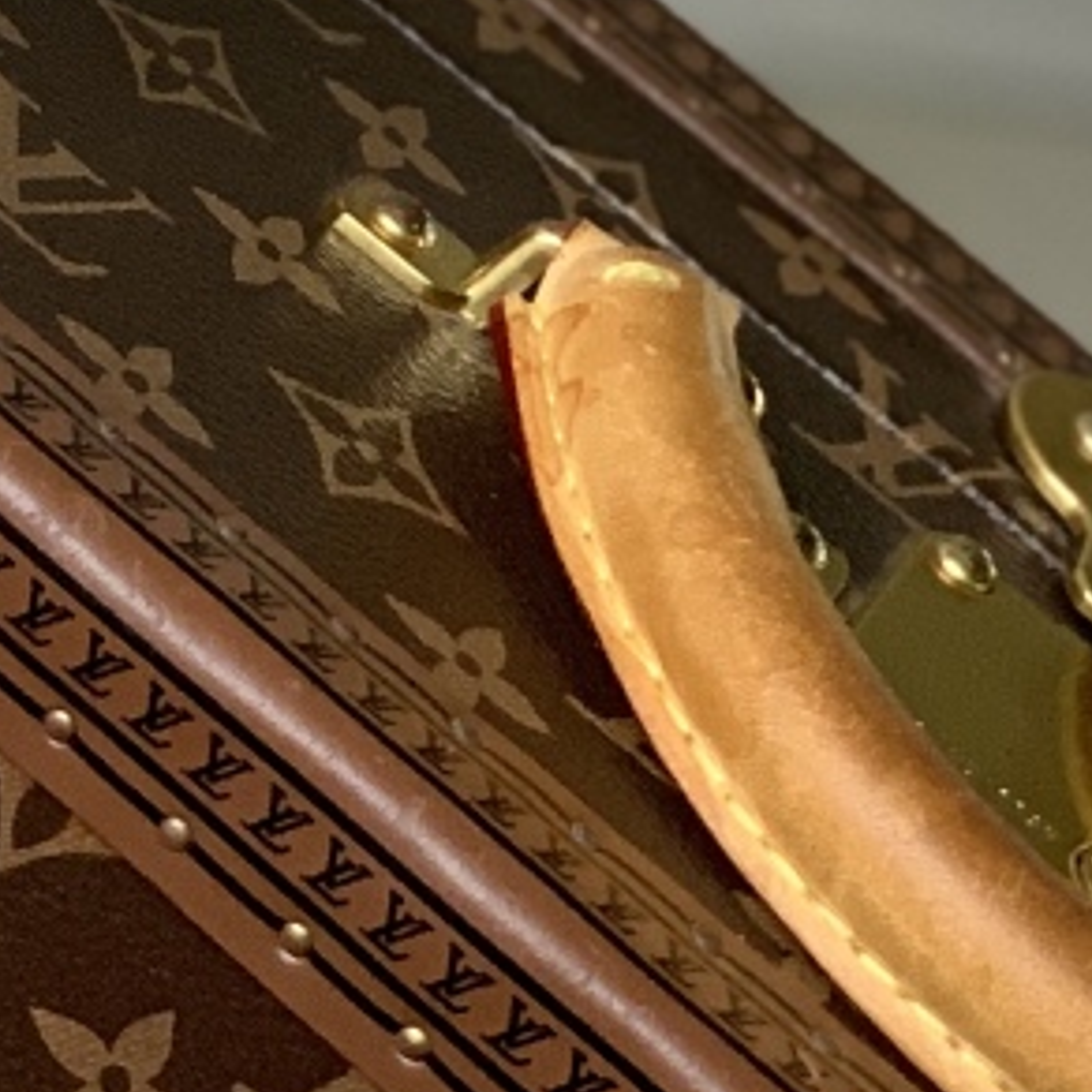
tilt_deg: -23.4
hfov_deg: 7.5
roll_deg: -32.6
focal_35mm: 227
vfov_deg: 7.5
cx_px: -774
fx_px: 8102
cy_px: -894
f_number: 2.4
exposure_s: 1/121
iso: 125
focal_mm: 6
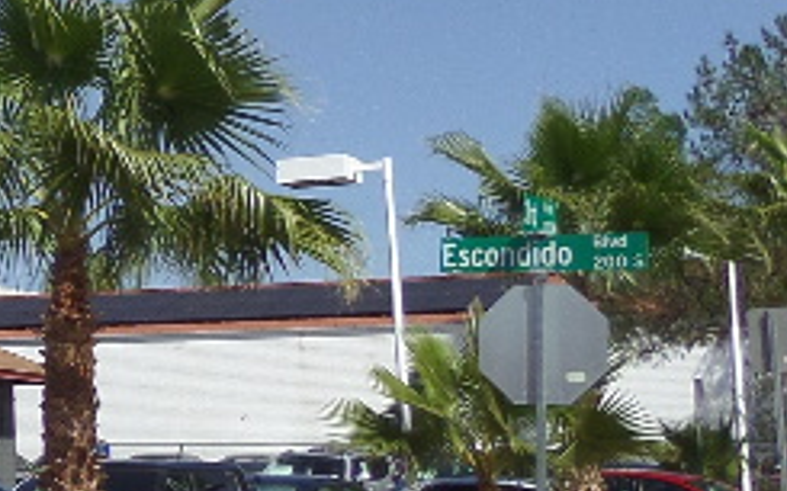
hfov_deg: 14.8
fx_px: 2466
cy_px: 209
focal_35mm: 115
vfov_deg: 11.4
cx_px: -787
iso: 100
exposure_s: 1/1000
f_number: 4.2
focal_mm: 4.3
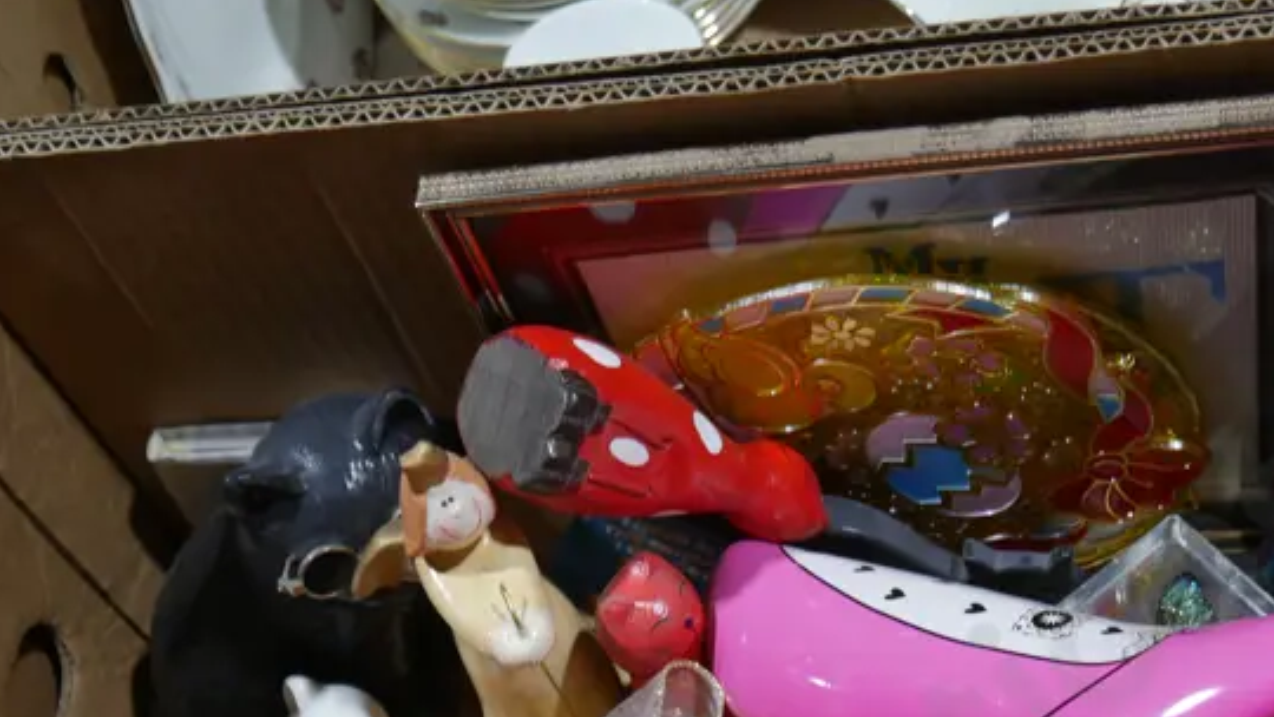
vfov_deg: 18.4
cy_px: 860
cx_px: 823
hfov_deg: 33.6
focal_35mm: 62
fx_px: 2095
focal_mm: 15
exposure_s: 1/80
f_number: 3.6
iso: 200
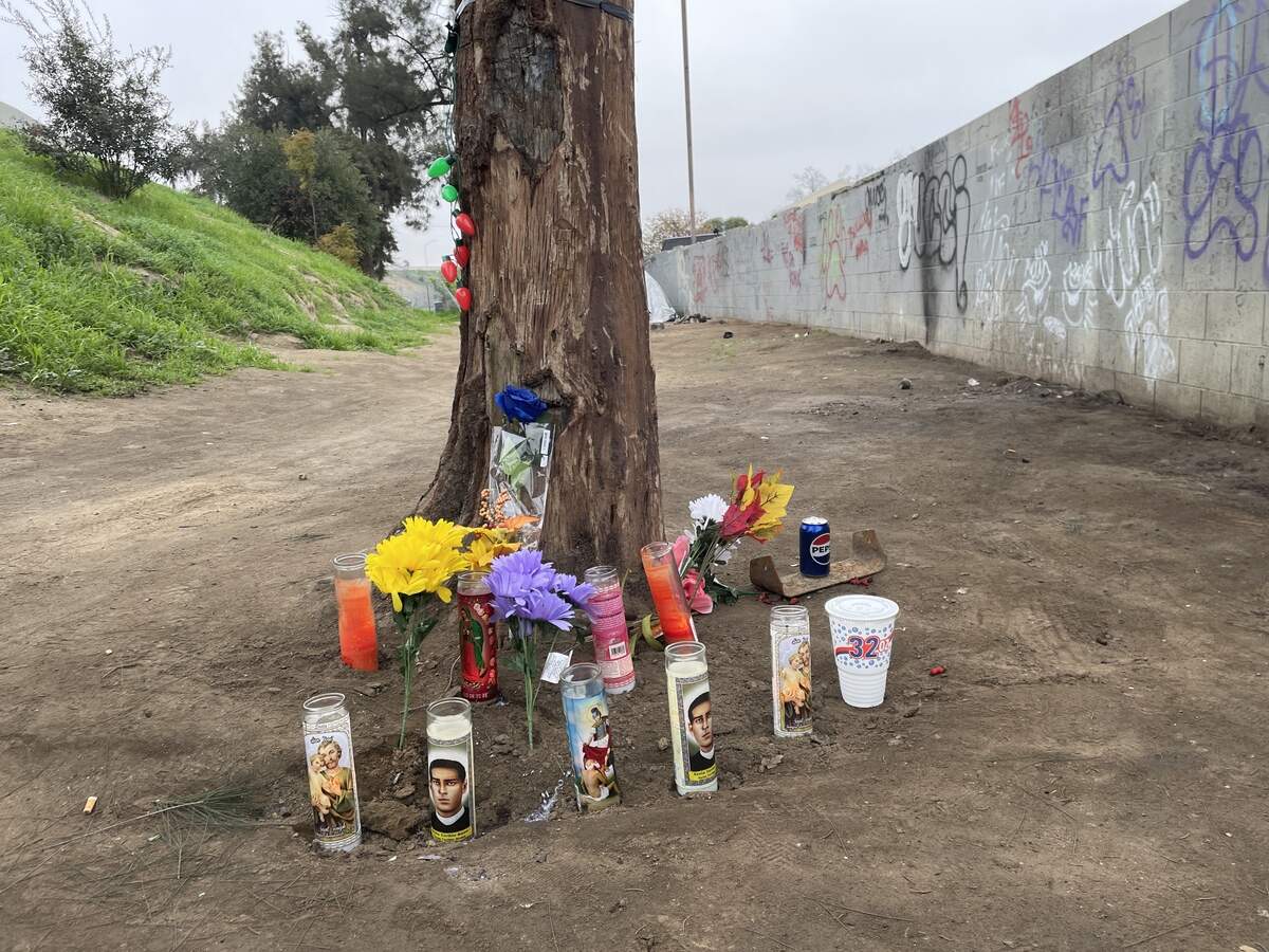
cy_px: 476
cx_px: 634
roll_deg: +3.3
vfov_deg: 53.1
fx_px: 953
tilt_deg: -10.1
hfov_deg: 67.3
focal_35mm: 26
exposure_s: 1/121
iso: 50
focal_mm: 4.2
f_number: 1.6
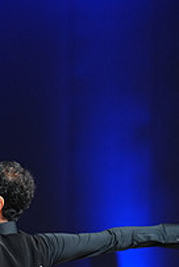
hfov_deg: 3.2
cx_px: -41
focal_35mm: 431
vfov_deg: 4.8
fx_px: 3203
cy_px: 364
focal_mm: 151
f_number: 2.8
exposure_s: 1/400
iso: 1250
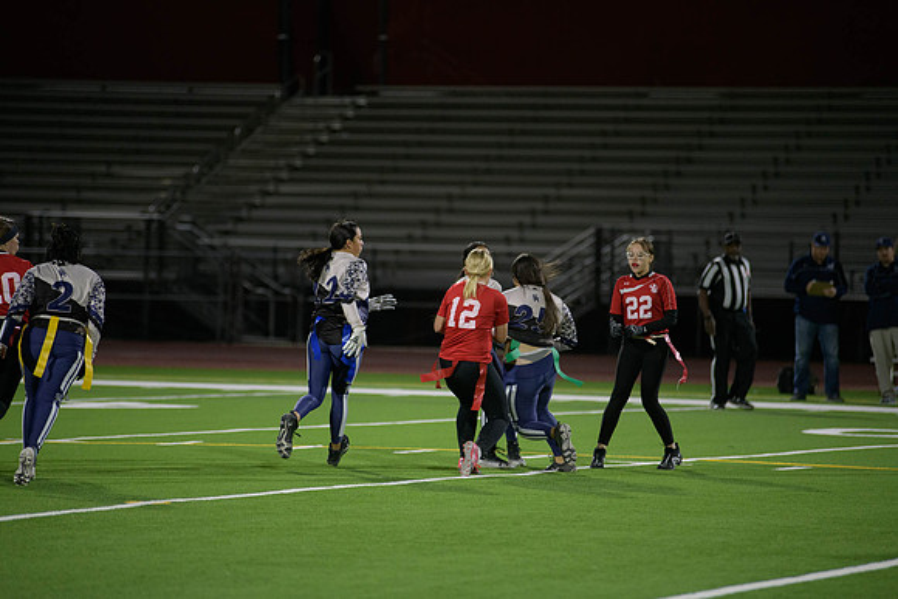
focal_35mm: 200
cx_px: 449
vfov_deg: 6.9
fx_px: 4990
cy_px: 300
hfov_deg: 10.3
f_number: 2.8
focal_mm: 200
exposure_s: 1/640
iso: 2500
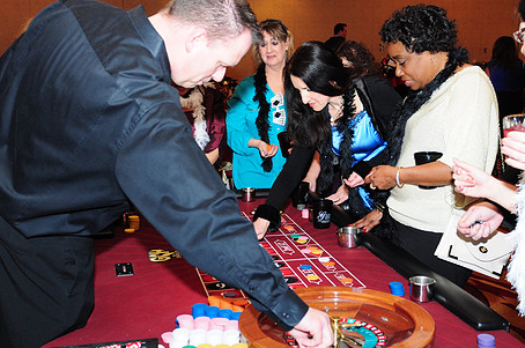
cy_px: 187
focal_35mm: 46
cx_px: 273
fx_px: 670
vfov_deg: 29.1
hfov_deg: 42.8
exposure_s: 1/60
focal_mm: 24
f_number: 4
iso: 800
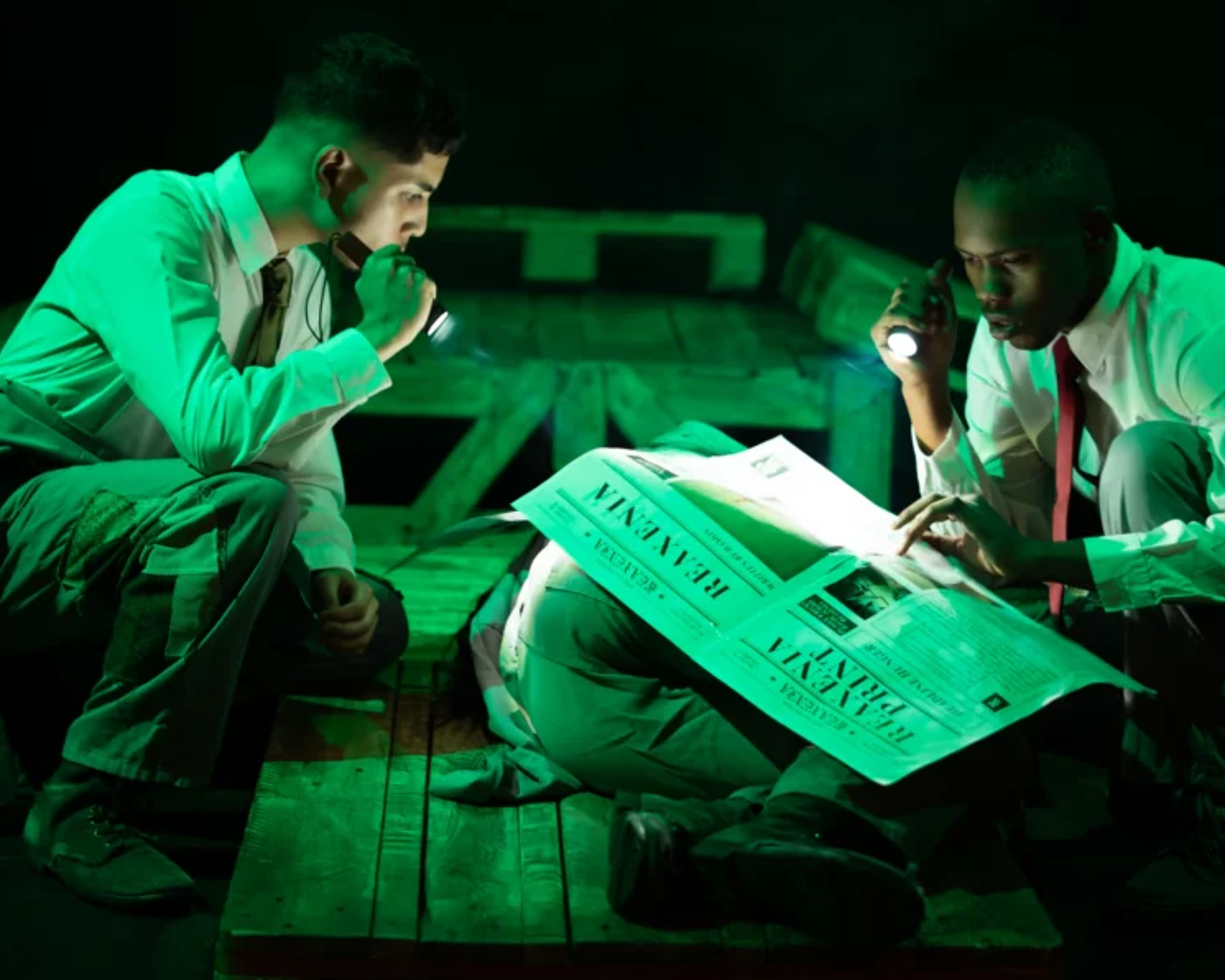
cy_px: 492
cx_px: 733
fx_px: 3082
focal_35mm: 85
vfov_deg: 18.1
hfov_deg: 22.5
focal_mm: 50
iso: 640
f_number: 1.8
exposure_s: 1/8
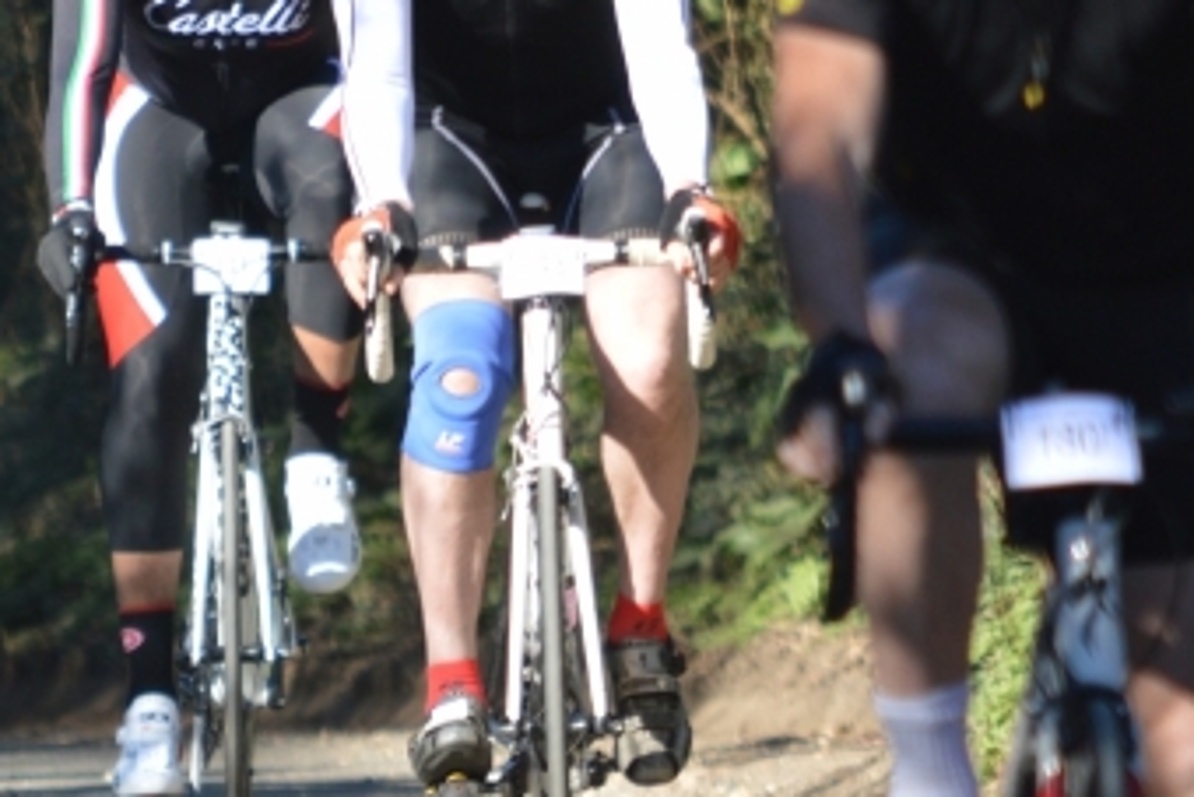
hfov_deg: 1.7
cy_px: 379
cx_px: 281
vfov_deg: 1.2
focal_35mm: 1190
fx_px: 39483
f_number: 5.6
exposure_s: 1/500
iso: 400
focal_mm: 300
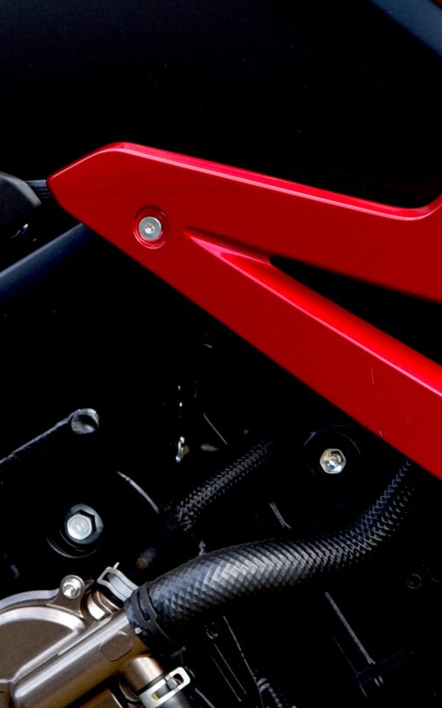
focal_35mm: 196
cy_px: 30
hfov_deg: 6.6
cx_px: 698
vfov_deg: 10.6
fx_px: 3780
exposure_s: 1/80
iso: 100
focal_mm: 60
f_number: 4.5
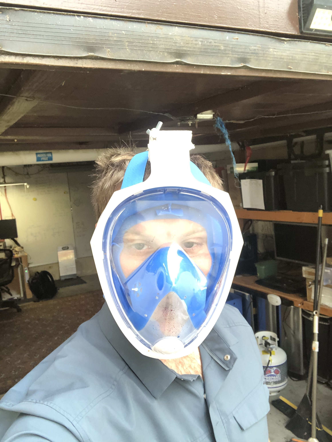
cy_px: 221
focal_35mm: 32
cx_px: 166
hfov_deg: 44.2
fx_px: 409
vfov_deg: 56.8
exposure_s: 1/120
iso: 100
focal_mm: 2.87
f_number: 2.2
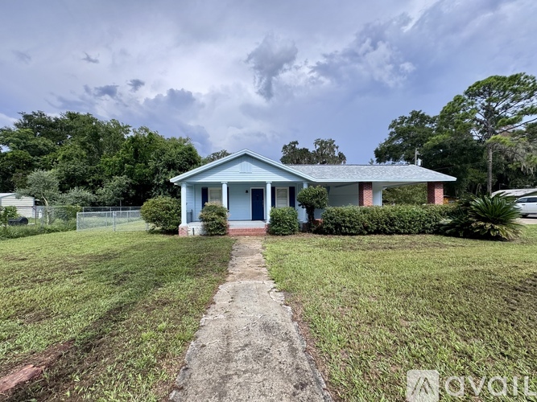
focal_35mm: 14
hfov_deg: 102.1
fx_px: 217
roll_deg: +0.9
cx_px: 268
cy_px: 201
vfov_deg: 85.7
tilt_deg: +0.0
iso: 40
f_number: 2.2
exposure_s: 1/1709
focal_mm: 2.22
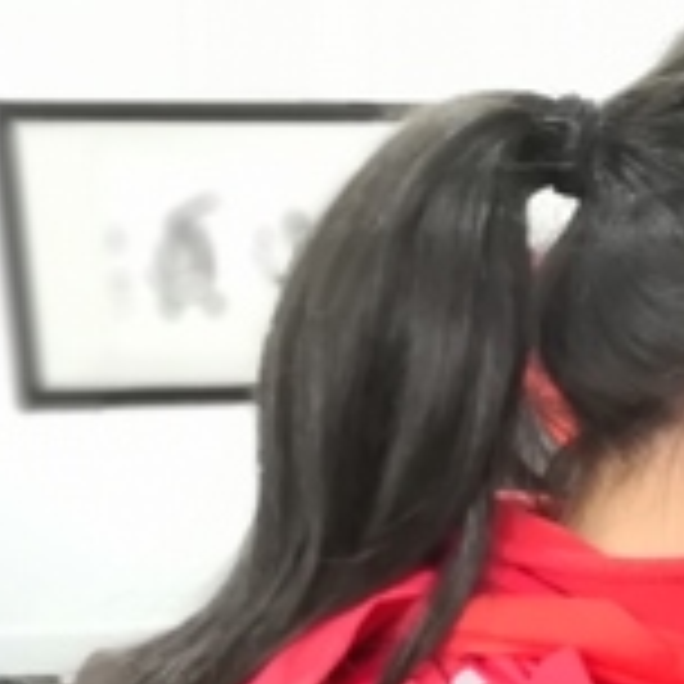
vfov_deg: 17.5
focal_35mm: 94
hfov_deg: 15.8
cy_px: 846
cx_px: 1228
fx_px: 2101
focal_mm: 3.95
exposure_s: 1/33.3
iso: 400
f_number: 4
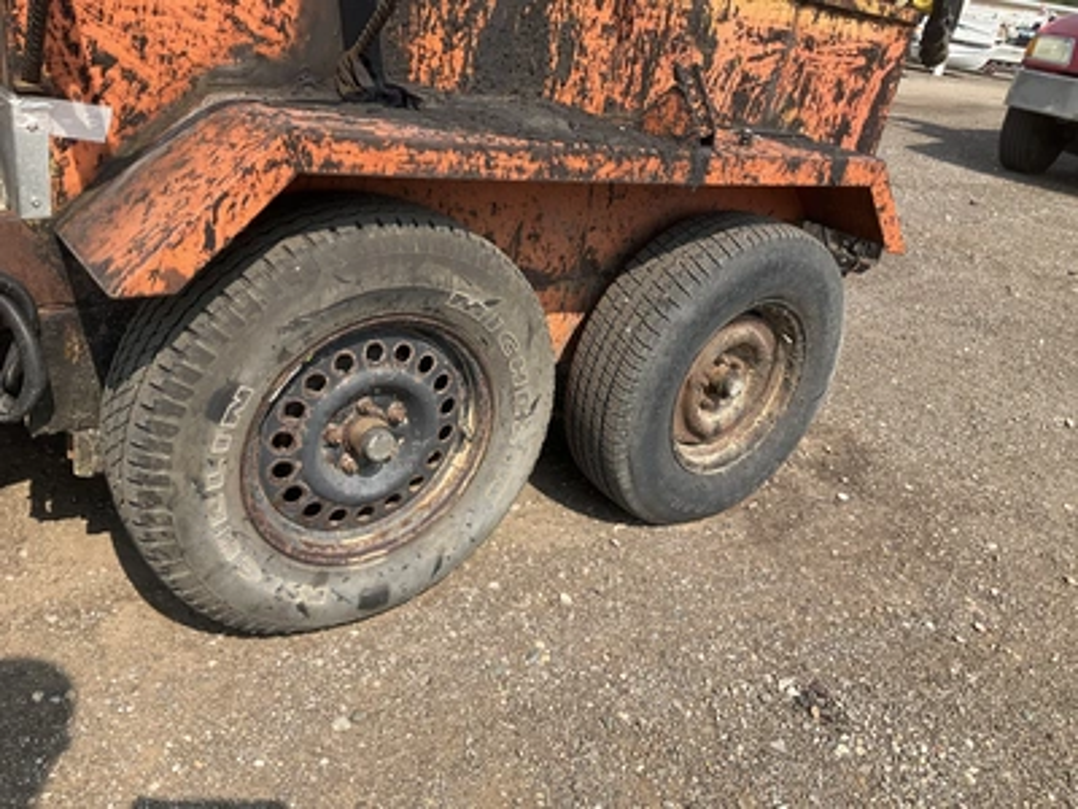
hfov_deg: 61.7
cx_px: 539
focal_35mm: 29
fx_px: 903
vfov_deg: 48.2
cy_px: 404
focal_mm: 3
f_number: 1.8
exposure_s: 1/929
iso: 25
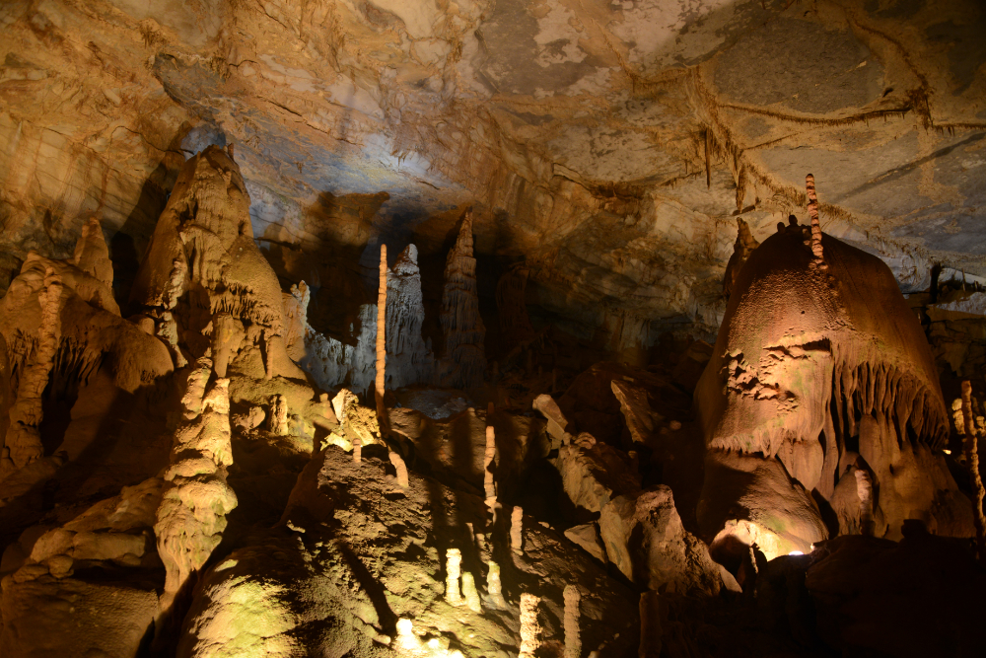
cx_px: 493
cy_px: 329
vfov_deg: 41.1
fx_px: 877
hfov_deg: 58.7
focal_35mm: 32
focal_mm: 32
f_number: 3.5
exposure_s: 1/2
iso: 800
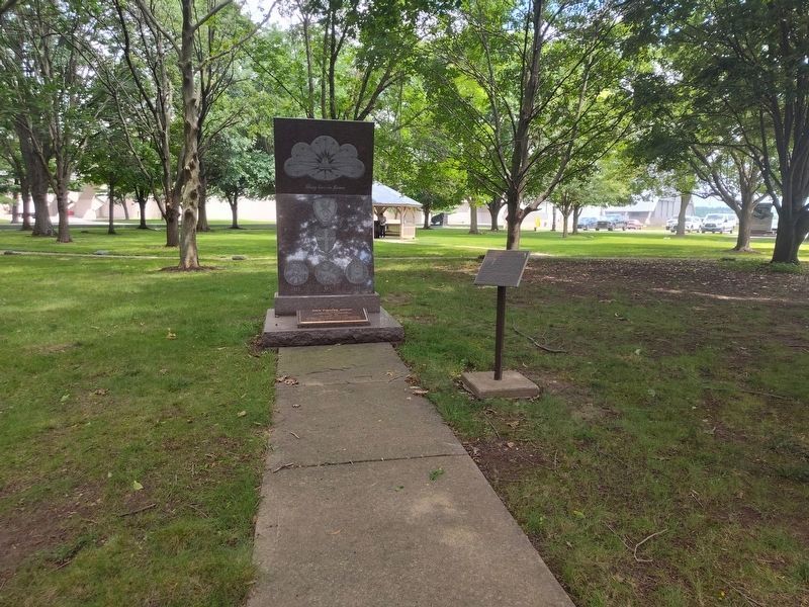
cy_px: 304
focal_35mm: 23
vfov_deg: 58.9
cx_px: 404
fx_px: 538
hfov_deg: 73.9
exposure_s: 1/200
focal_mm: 5.56
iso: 114
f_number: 1.8
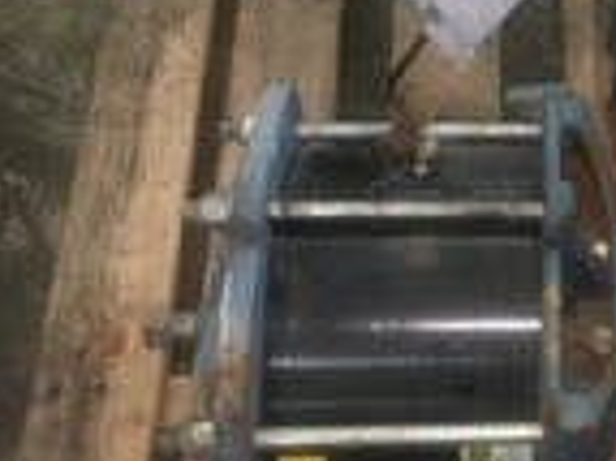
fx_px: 1440
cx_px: 646
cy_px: 34
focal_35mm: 81
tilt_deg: -54.5
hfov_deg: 23.0
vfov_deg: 17.9
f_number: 2.2
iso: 64
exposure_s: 1/16
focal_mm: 4.15
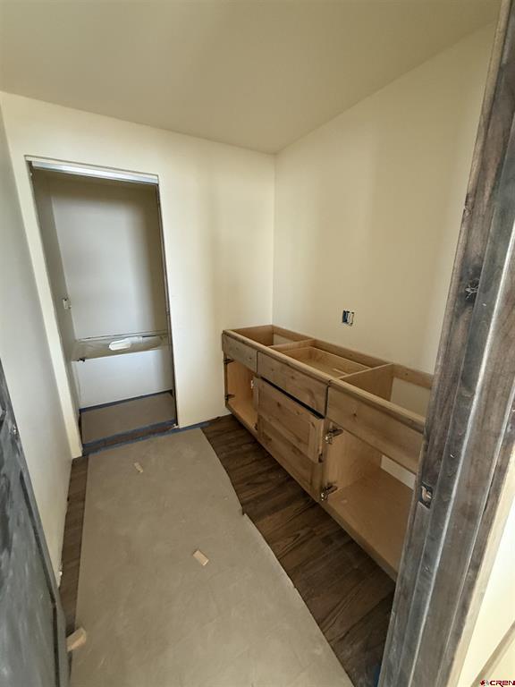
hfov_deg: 85.7
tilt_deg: -15.4
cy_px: 344
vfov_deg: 102.1
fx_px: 278
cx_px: 258
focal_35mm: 14
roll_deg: -0.4
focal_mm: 2.22
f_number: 2.2
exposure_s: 1/60
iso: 400
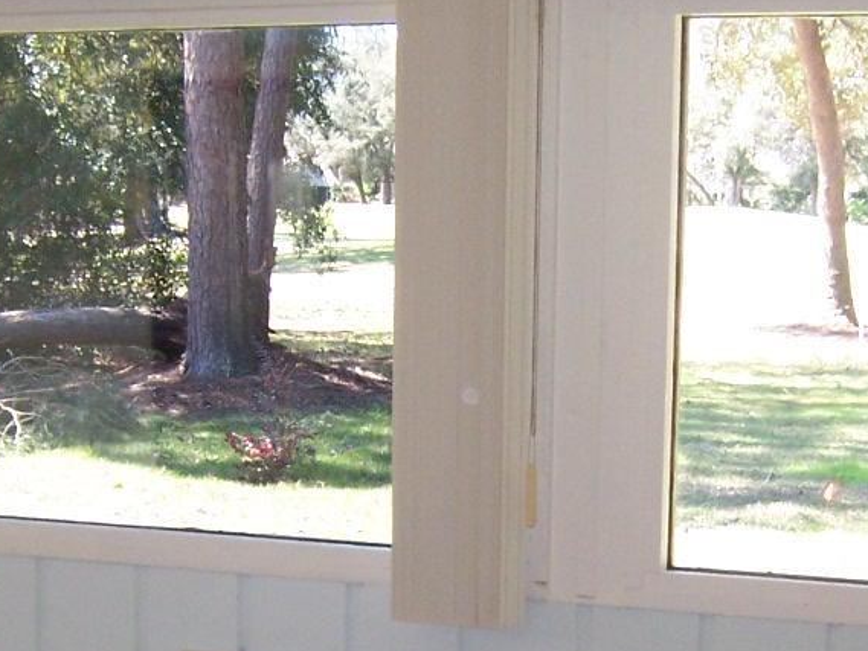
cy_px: 552
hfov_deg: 21.8
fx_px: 2257
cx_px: 383
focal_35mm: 90
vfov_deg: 16.3
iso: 140
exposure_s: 1/60
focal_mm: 5.5
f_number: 2.8
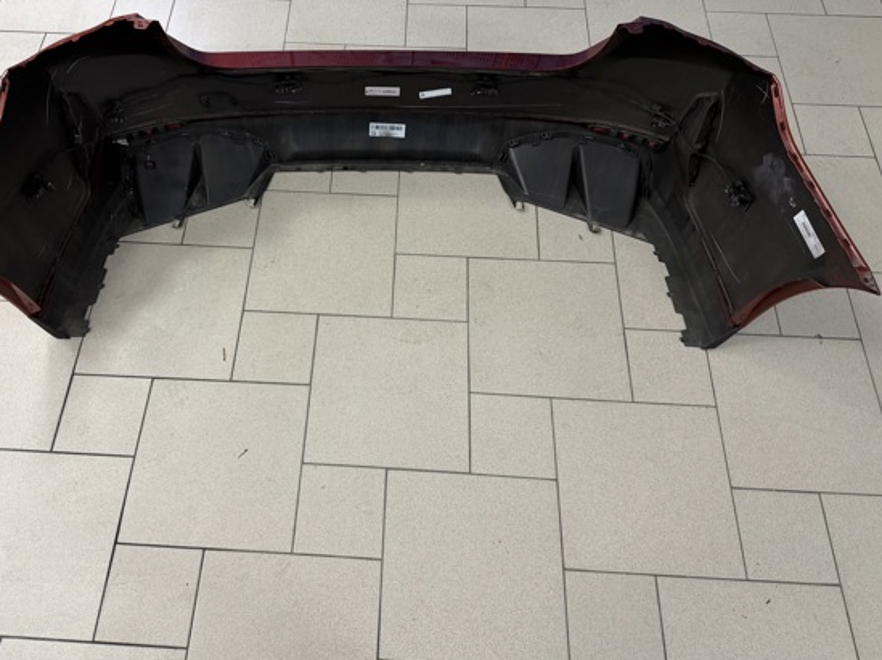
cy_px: 283
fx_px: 713
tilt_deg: -58.7
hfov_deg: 63.2
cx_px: 378
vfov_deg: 49.5
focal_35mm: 28
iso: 200
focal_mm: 6.76
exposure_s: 1/50
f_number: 1.78
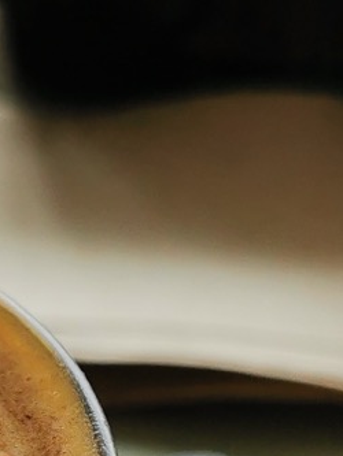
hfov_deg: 10.1
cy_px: 422
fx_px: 1928
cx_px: 67
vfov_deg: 13.4
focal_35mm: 146
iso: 50
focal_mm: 5.56
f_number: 1.6
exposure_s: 1/680
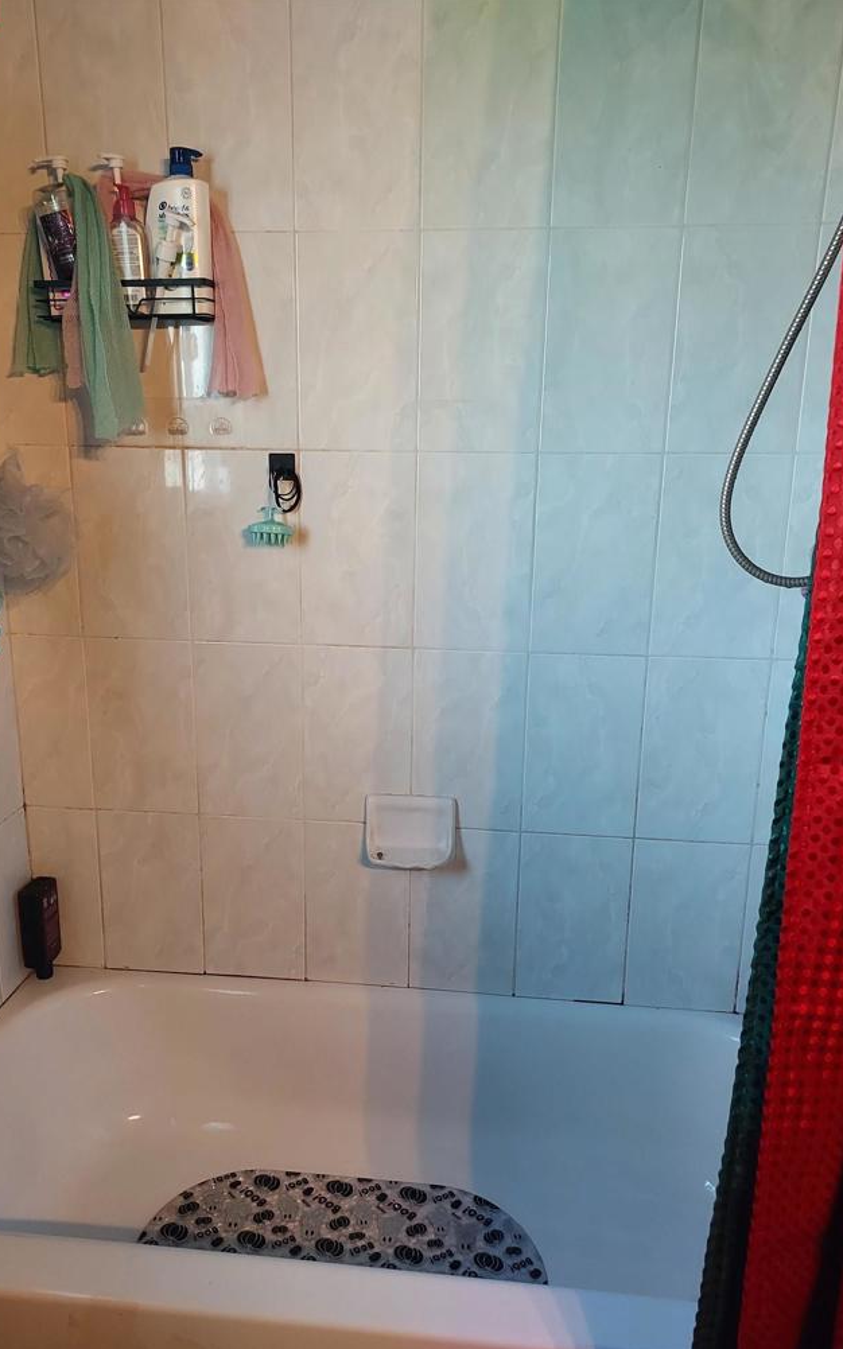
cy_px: 687
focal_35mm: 26
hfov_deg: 47.6
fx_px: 956
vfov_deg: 70.4
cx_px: 392
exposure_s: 1/60
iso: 400
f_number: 1.8
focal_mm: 4.6
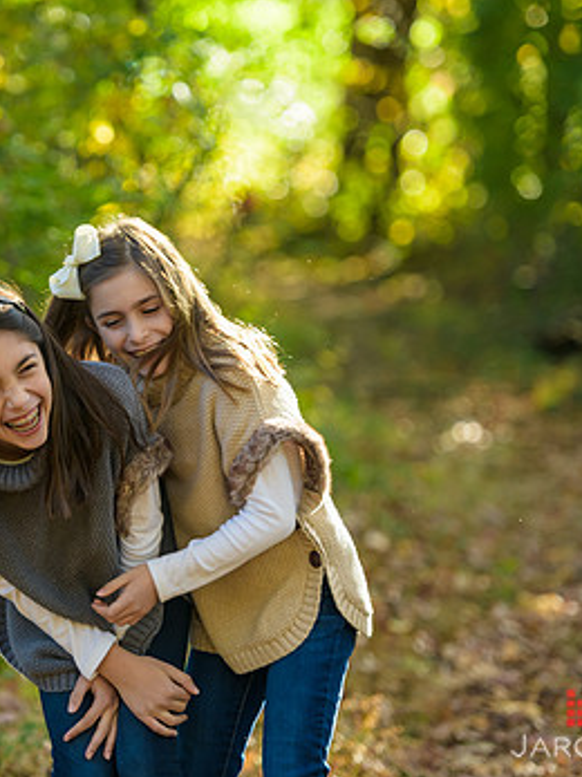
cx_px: 76
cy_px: 373
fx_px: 4868
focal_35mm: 217
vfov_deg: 9.1
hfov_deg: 6.8
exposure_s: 1/200
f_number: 3.2
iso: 200
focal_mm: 135
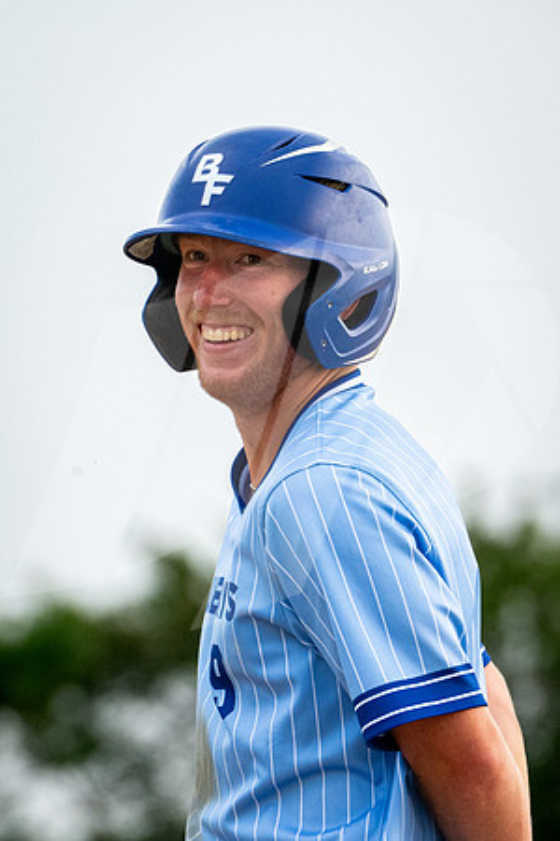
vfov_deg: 3.2
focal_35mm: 640
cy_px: 396
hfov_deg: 2.1
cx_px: 223
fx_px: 14940
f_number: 8
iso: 2500
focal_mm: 400
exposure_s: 1/1600
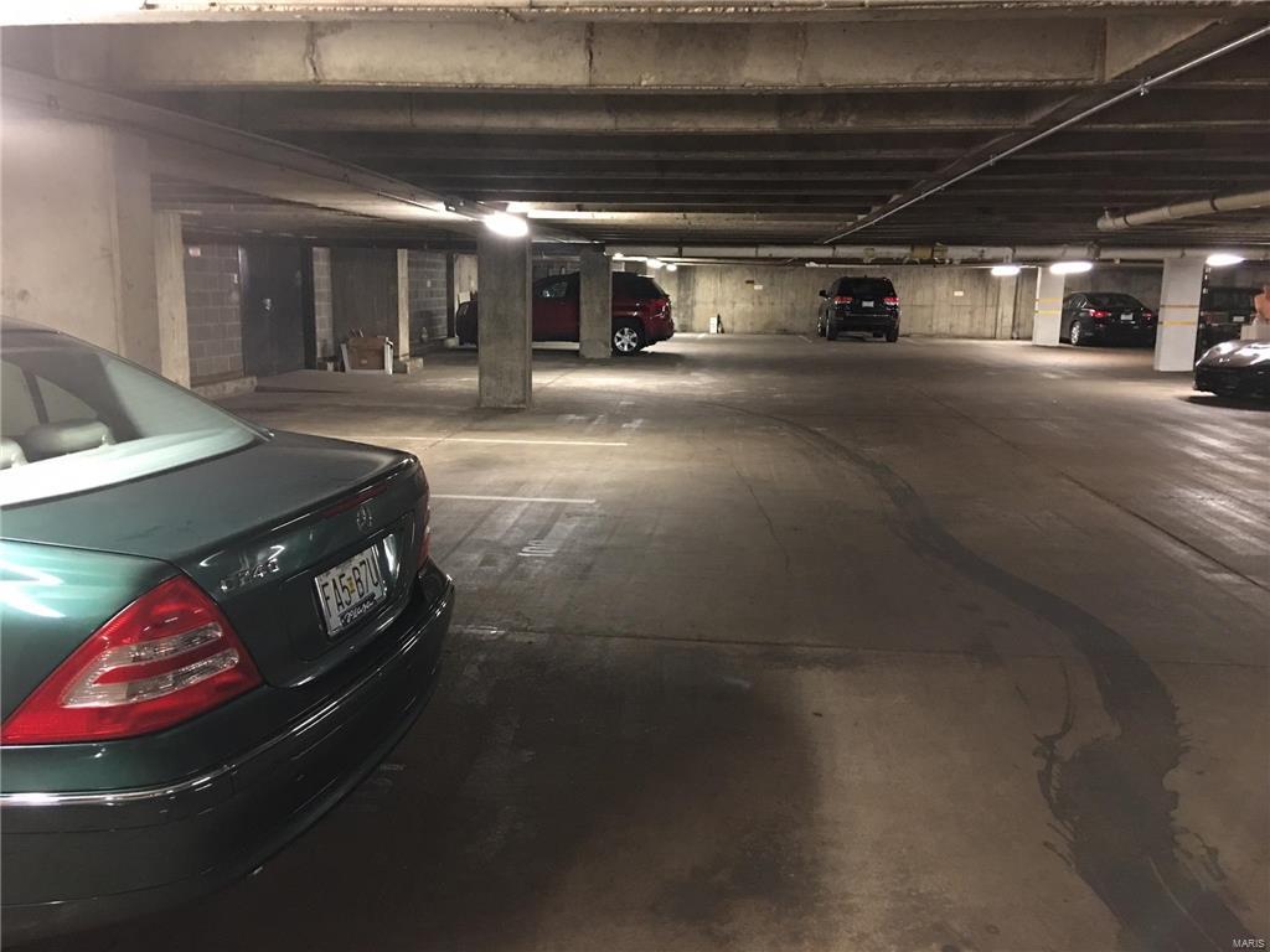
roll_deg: -1.6
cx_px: 635
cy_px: 476
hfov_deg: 61.7
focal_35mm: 29
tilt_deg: -9.2
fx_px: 1064
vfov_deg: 48.2
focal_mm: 4.15
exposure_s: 1/4
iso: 80
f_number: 2.2
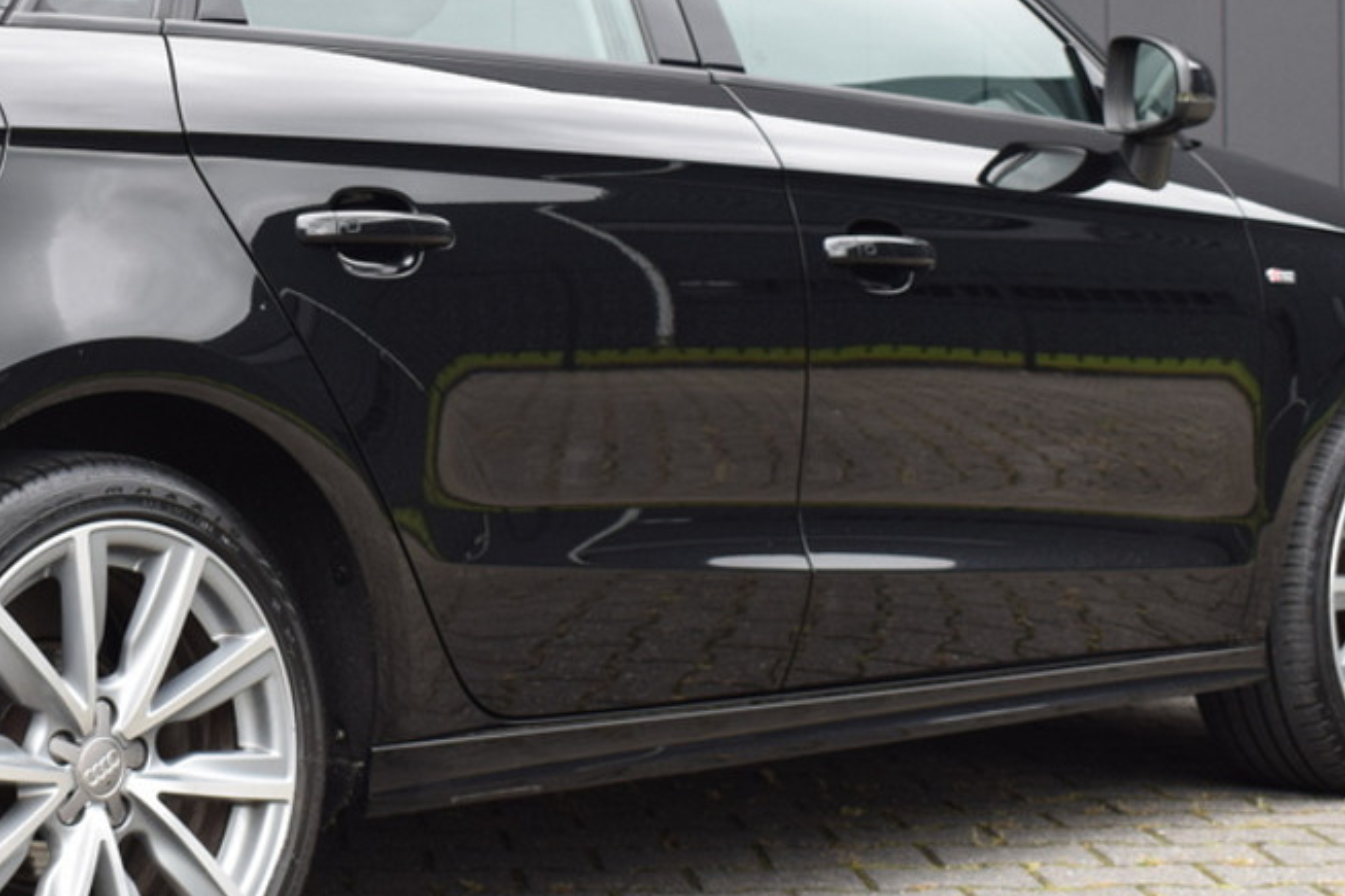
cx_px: 185
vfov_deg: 15.1
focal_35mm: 90
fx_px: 3361
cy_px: 191
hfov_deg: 22.2
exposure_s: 1/160
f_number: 6.3
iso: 400
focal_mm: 28
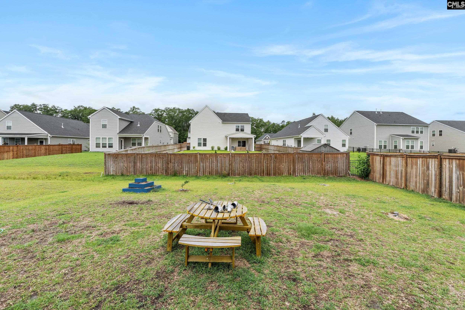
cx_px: 232
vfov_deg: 77.3
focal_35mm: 15
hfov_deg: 100.4
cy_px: 155
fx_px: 194
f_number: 8
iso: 250
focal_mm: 10
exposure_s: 1/500
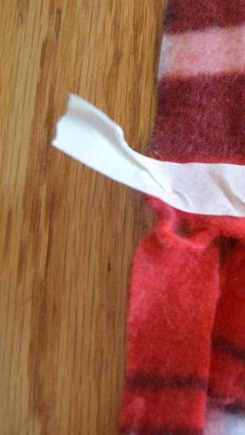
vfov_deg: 42.9
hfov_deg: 22.3
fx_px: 554
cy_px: 219
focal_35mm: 48
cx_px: 320
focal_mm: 20
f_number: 3.8
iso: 400
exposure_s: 1/40
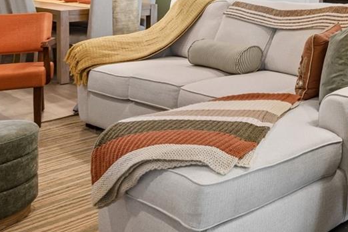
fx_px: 445
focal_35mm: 46
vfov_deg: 26.6
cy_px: -30
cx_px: 464
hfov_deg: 31.6
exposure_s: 1/10
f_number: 7.1
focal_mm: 10
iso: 100
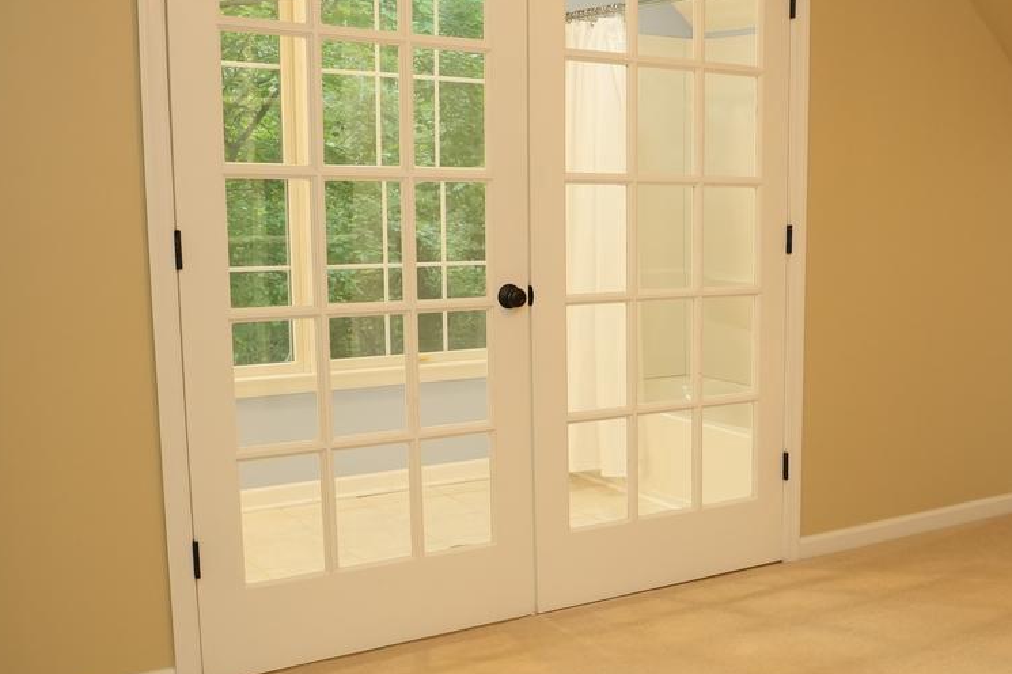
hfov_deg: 40.7
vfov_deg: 29.4
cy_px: 397
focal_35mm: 46
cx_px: 856
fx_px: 1283
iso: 1000
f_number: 3.5
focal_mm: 16.6
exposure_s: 1/60
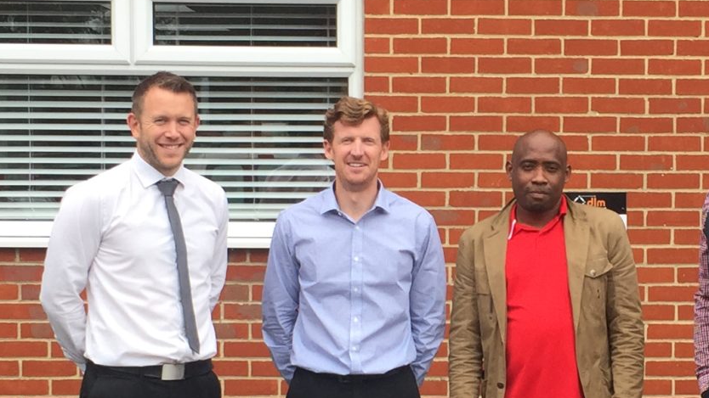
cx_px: 539
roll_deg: -1.6
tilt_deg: -3.0
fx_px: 1823
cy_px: 300
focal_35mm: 97
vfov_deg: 12.4
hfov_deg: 21.8
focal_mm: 4.15
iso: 32
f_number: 2.2
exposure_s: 1/542
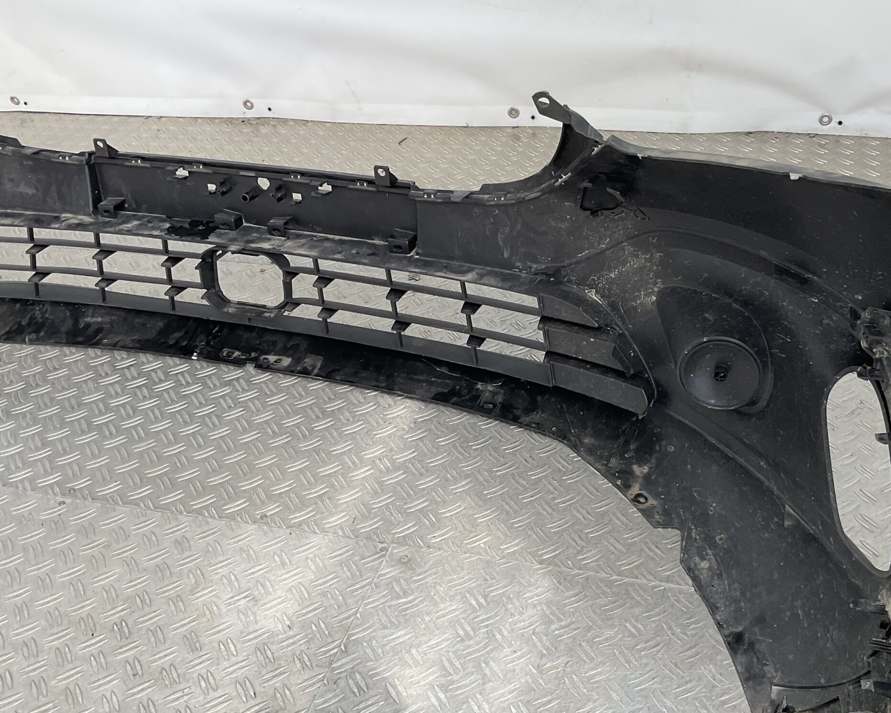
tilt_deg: -39.2
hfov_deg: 46.8
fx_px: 1028
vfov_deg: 38.1
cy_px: 427
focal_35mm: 39
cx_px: 487
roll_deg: +4.9
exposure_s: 1/230
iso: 16
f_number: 1.8
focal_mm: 3
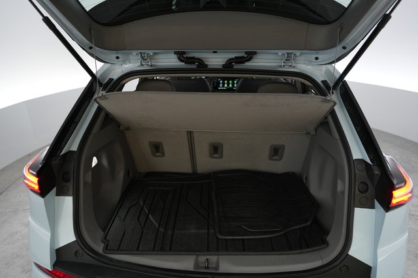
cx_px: 209
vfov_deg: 51.2
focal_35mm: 25
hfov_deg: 71.5
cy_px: 139
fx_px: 290
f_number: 2.8
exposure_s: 1/160
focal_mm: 25
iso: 2000
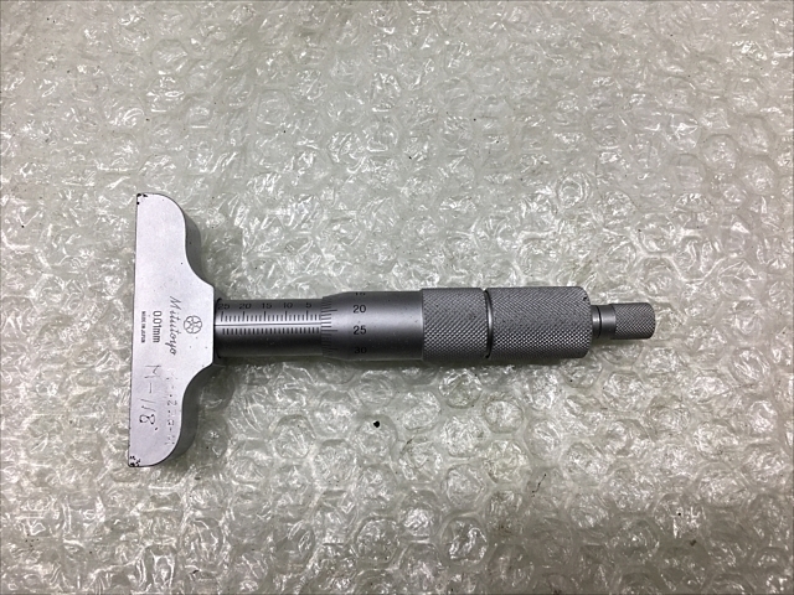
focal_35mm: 29
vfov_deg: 48.2
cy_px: 298
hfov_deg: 61.7
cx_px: 397
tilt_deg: -72.7
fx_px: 665
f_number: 2.2
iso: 25
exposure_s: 1/125
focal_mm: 4.15
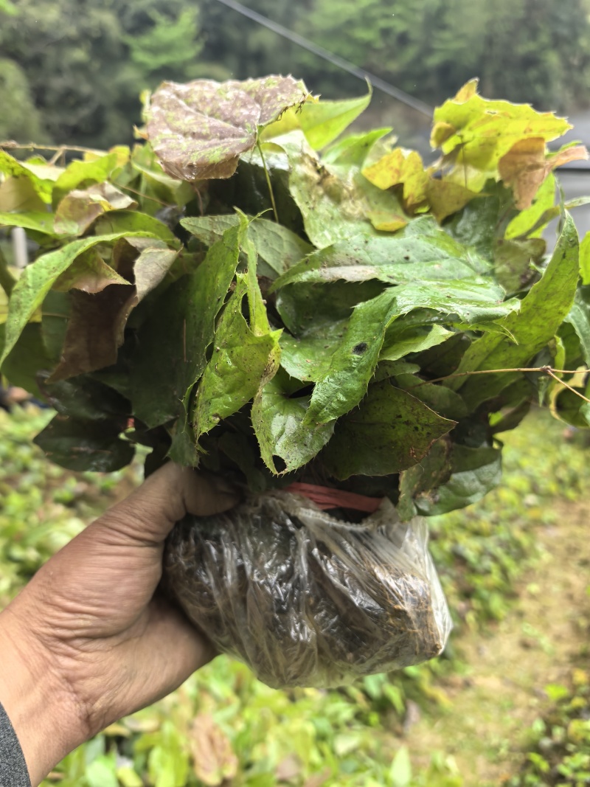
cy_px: 394
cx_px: 295
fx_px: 614
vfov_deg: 65.3
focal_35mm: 27
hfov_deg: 51.3
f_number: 2
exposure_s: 1/1055
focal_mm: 6.98
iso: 800
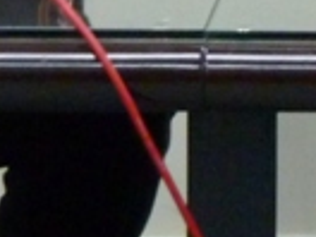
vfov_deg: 3.1
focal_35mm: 474
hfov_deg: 4.1
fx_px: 4327
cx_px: 722
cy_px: -488
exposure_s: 1/25
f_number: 4.1
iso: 400
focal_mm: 11
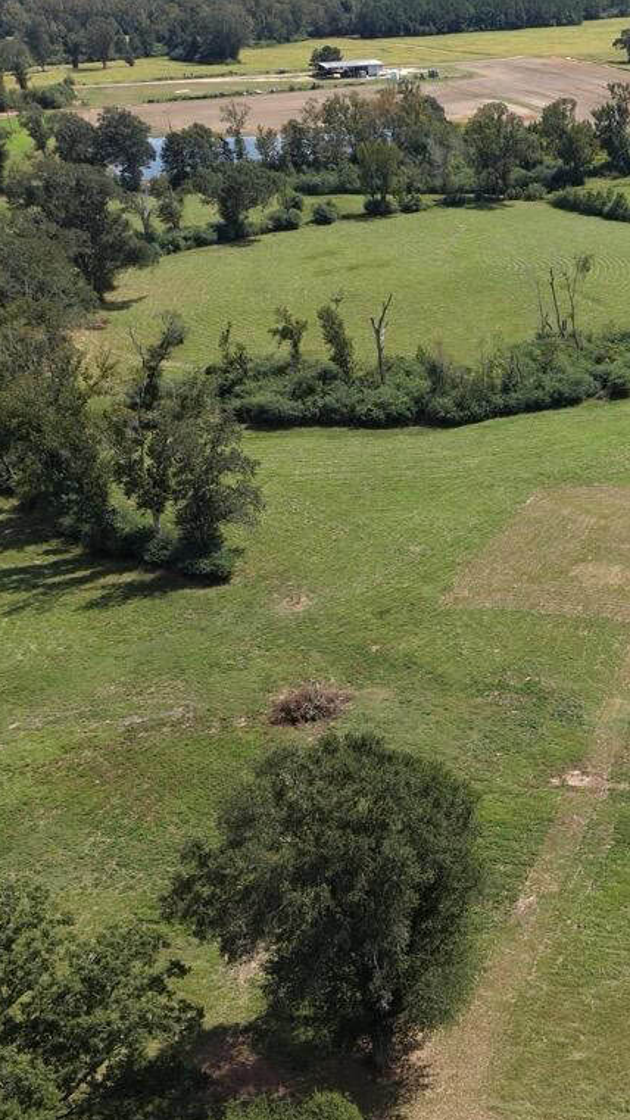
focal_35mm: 44
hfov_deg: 25.3
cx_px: 679
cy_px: 680
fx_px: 1307
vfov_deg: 46.1
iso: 100
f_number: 1.8
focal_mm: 8.7
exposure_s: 1/2500
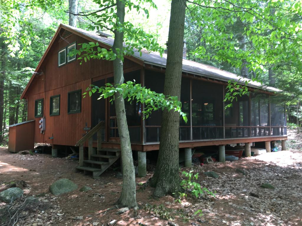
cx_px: 151
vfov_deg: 48.2
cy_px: 113
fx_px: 253
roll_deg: +0.2
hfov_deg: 61.7
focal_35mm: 29
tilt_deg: +3.6
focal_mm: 4.15
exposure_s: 1/40
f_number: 2.2
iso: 25
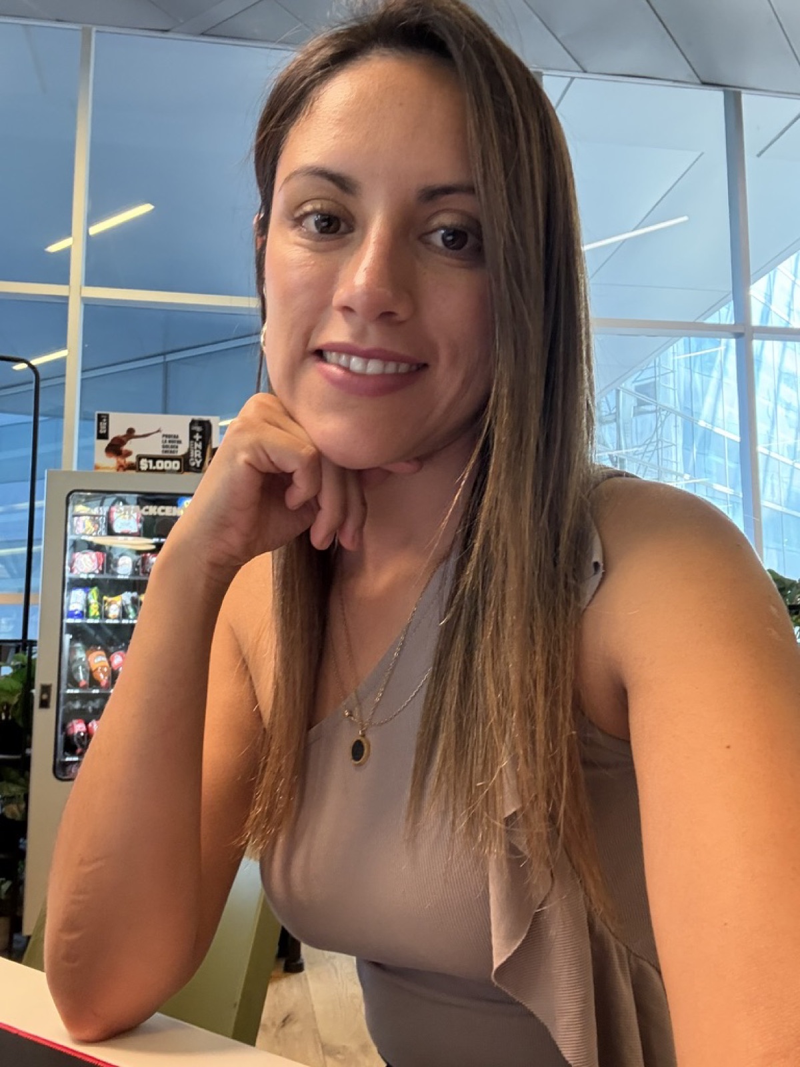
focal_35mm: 30
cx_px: 400
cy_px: 534
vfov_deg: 60.0
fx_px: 924
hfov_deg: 46.8
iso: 250
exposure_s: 1/33
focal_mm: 2.69
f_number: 1.9
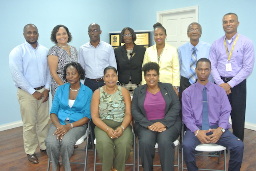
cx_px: 128
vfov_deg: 39.0
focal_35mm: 34
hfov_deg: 55.8
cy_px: 86
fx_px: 242
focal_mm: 12.7
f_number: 3.8
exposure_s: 1/60
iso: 1800
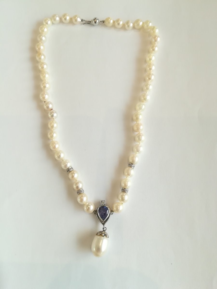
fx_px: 217
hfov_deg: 53.1
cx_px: 108
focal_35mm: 26
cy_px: 144
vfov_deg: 67.3
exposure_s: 1/60
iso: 100
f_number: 2.2
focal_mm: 3.83
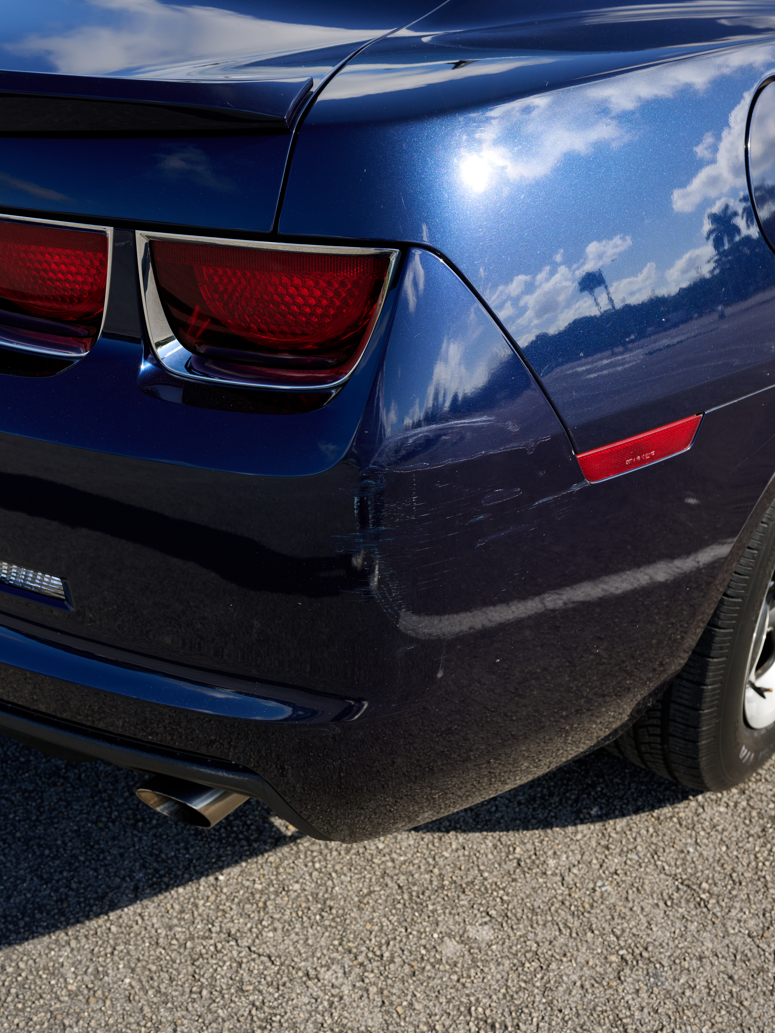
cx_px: 386
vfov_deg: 48.9
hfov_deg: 37.7
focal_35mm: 38
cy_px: 552
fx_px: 1134
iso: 64
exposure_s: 1/100
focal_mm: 35
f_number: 8
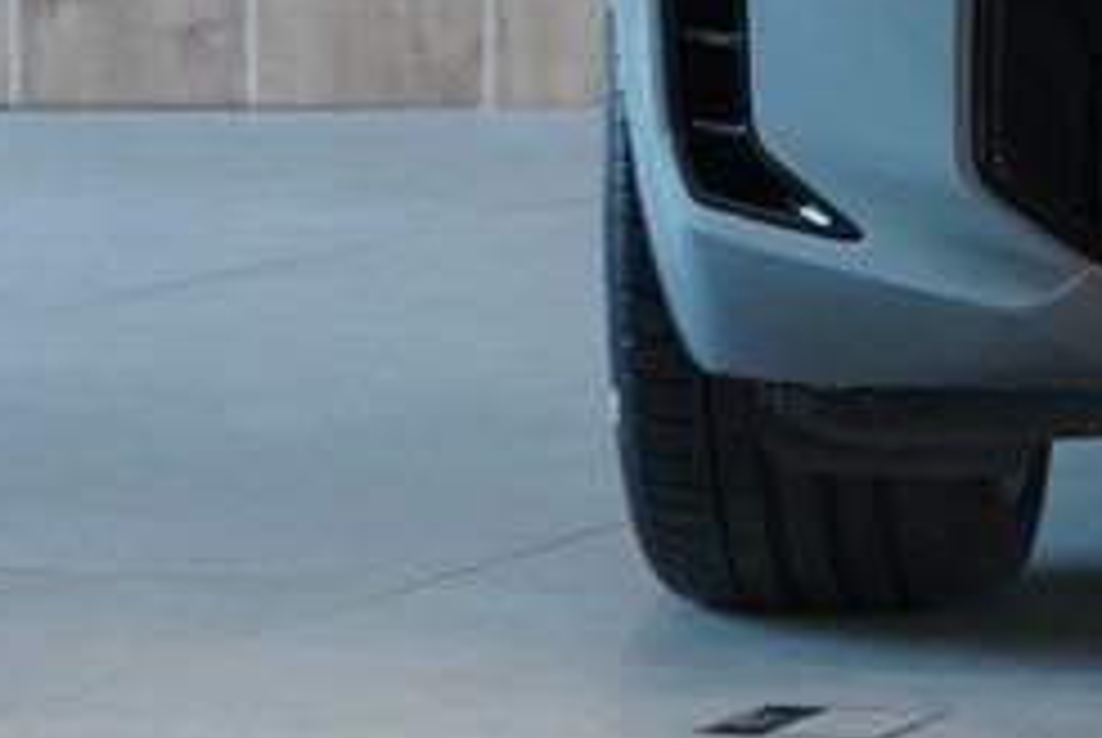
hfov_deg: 7.0
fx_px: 8826
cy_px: -533
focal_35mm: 288
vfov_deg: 4.7
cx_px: 1916
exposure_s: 1/160
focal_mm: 69
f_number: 5.6
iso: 5000
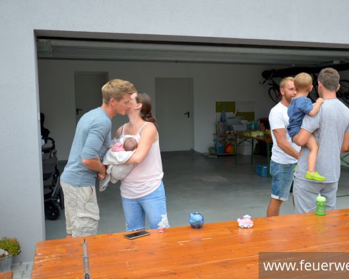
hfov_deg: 47.8
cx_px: 203
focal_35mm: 38
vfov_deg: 39.1
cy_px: 139
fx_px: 392
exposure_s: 1/80
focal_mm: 22
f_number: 4.5
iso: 400
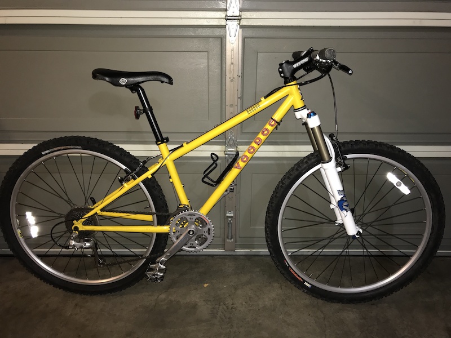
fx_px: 365
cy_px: 169
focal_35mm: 28
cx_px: 226
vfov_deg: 49.7
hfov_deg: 63.4
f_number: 1.8
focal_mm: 3.99
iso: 64
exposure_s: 1/16
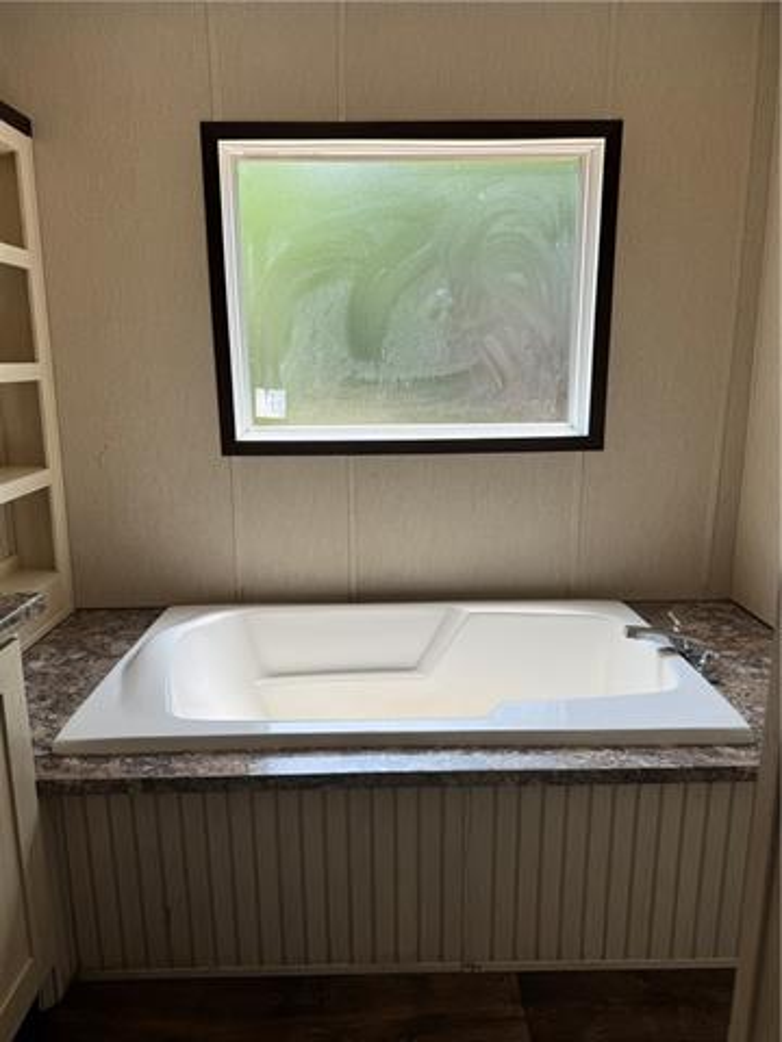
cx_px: 391
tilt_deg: -10.4
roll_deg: +0.7
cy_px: 521
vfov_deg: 71.6
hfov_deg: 56.8
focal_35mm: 24
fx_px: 723
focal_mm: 6.76
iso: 80
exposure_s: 1/627
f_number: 1.78
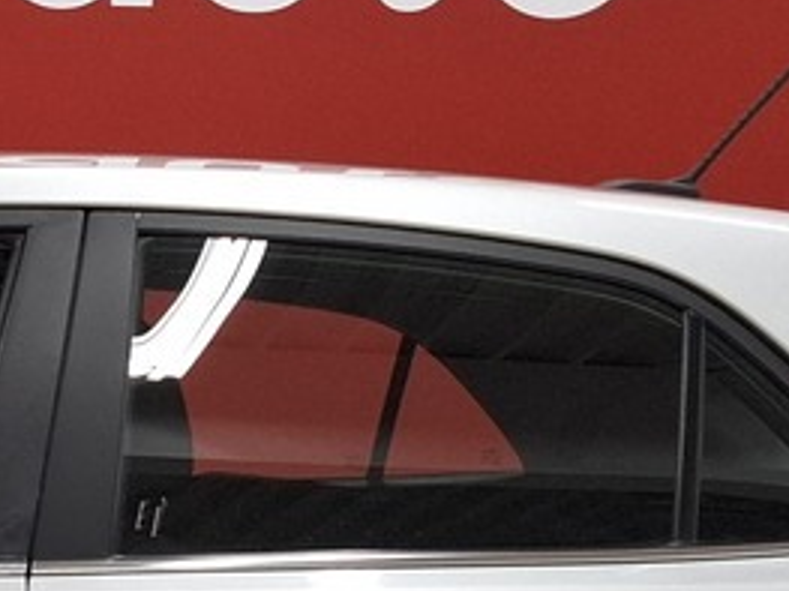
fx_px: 2871
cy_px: 852
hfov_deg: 15.0
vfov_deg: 11.3
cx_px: -216
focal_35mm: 126
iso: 125
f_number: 1.8
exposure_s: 1/100
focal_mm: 5.54
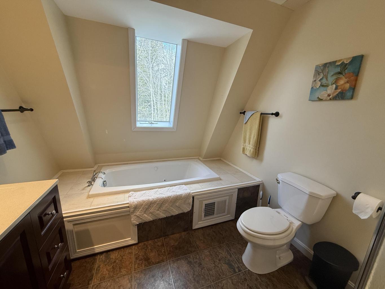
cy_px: 144
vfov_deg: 85.7
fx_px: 156
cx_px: 192
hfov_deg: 102.1
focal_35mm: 14
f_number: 2.2
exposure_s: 1/120
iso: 200
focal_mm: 2.22
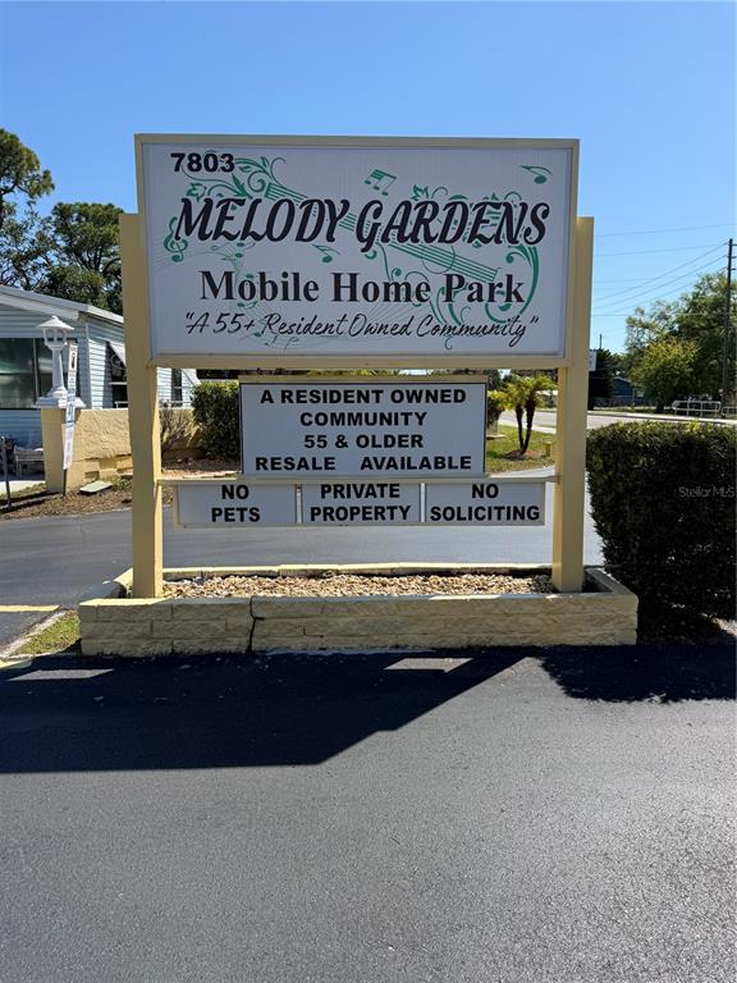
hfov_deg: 56.8
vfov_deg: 71.6
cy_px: 492
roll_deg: -0.4
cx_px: 368
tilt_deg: -6.9
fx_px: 681
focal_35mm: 24
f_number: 1.78
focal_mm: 6.76
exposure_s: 1/4405
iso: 80
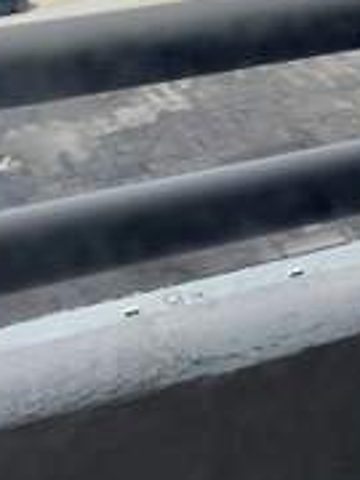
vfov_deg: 19.1
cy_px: -251
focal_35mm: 89
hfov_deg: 16.3
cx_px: 352
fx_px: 1234
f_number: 1.6
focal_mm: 5.1
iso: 32
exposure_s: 1/3559
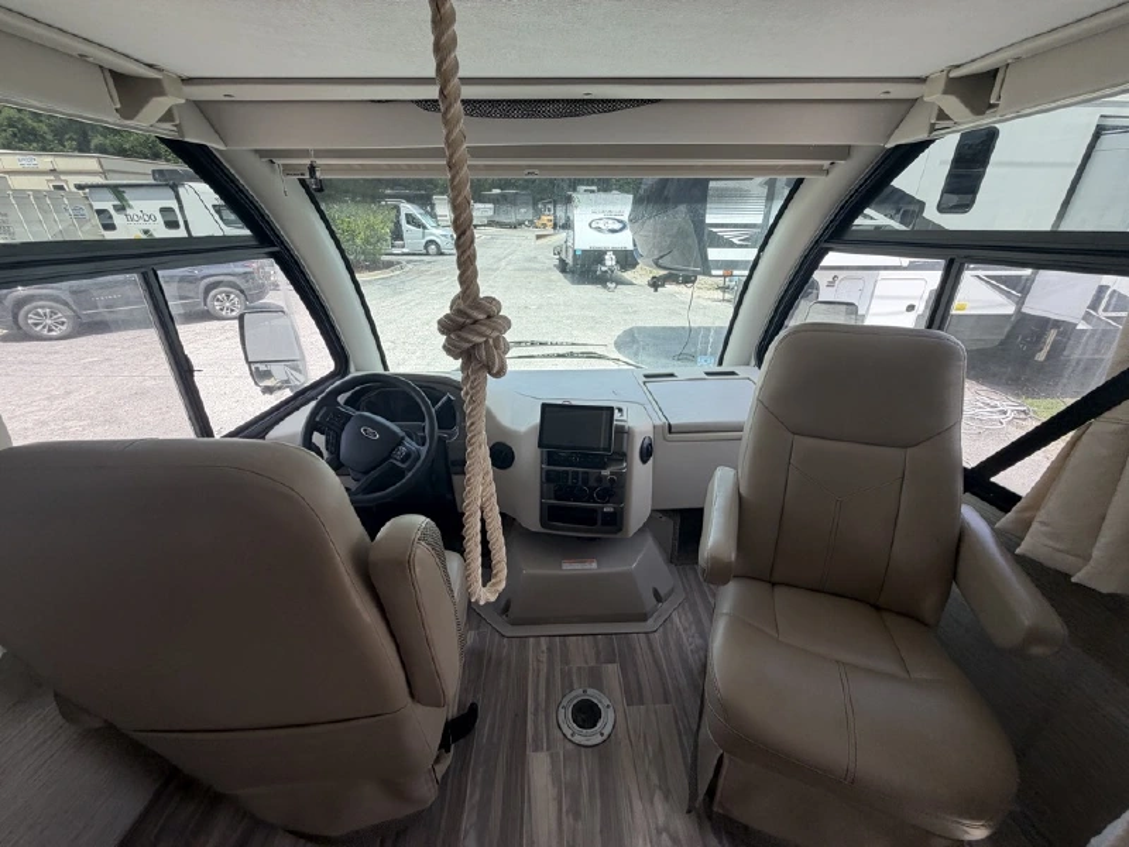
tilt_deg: -31.7
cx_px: 564
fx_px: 457
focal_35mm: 14
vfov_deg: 85.7
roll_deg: -2.7
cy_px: 424
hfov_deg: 102.1
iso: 40
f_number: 2.2
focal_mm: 2.22
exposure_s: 1/251
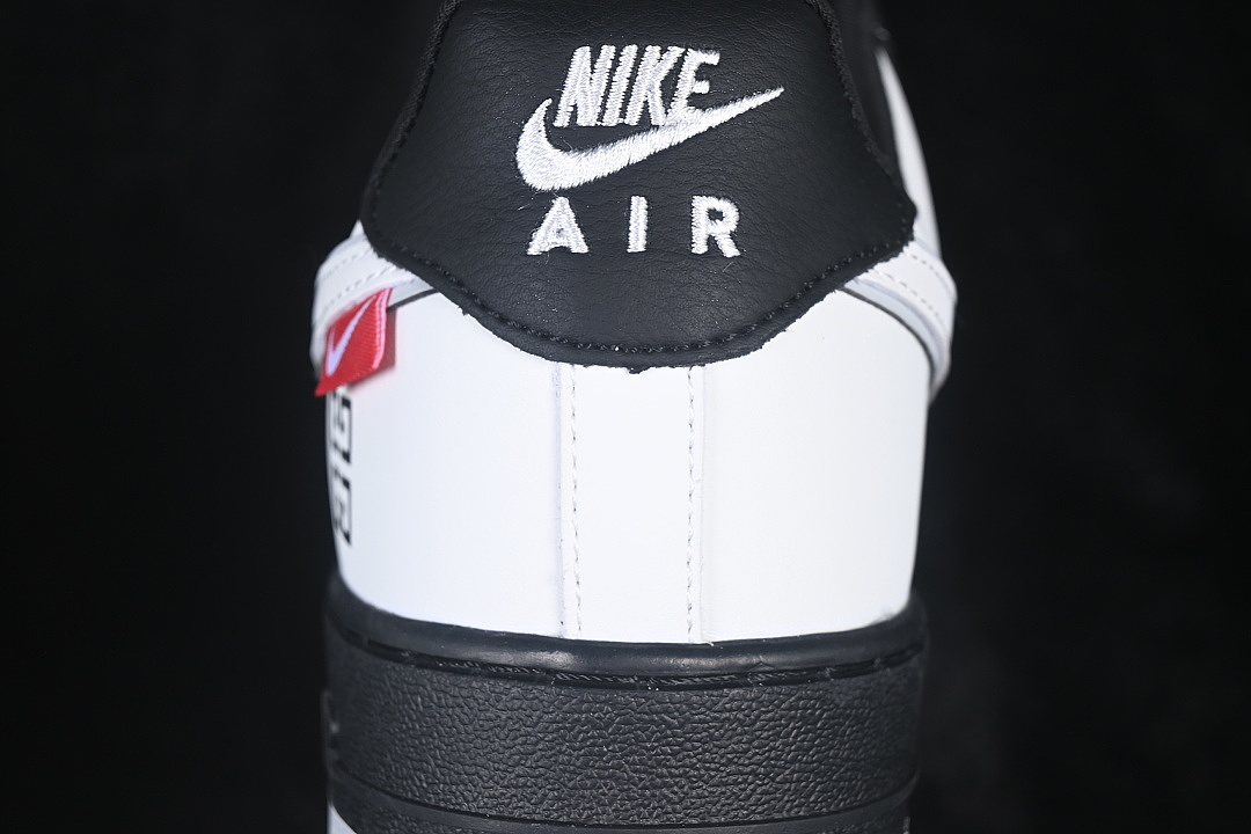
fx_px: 2606
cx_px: 626
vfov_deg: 18.2
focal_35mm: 75
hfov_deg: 27.0
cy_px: 417
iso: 160
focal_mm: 50
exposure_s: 1/60
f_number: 6.3
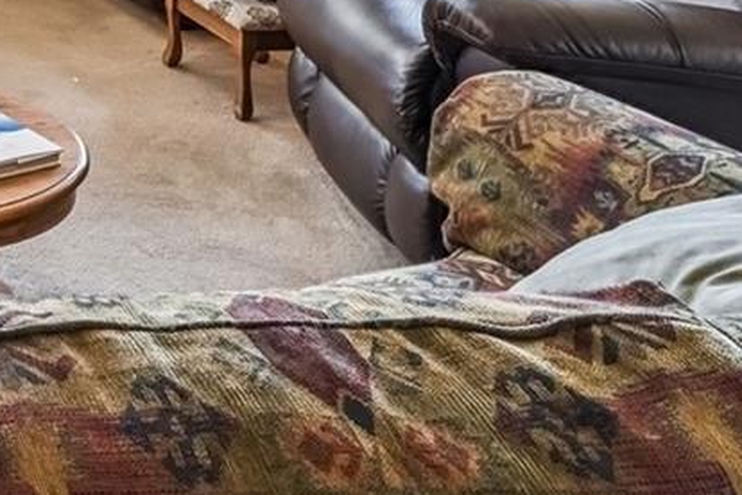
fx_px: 1195
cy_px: -362
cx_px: -326
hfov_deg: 26.5
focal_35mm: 58
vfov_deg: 18.8
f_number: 10
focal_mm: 15
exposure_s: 1/30
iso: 400
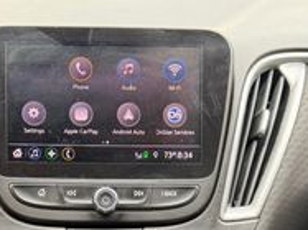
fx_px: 729
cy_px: 342
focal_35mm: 82
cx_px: 117
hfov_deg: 23.8
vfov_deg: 16.4
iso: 200
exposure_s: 1/73
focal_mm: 6.76
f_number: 1.78
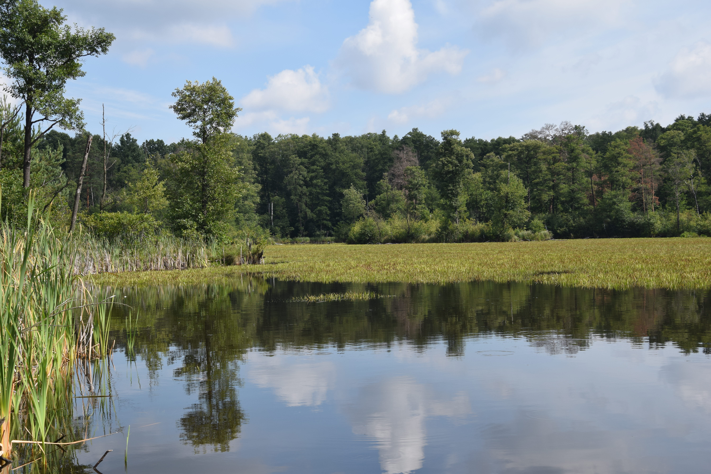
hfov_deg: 35.1
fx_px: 1126
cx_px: 356
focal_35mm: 57
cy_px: 237
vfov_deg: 23.8
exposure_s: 1/320
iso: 200
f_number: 9
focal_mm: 38
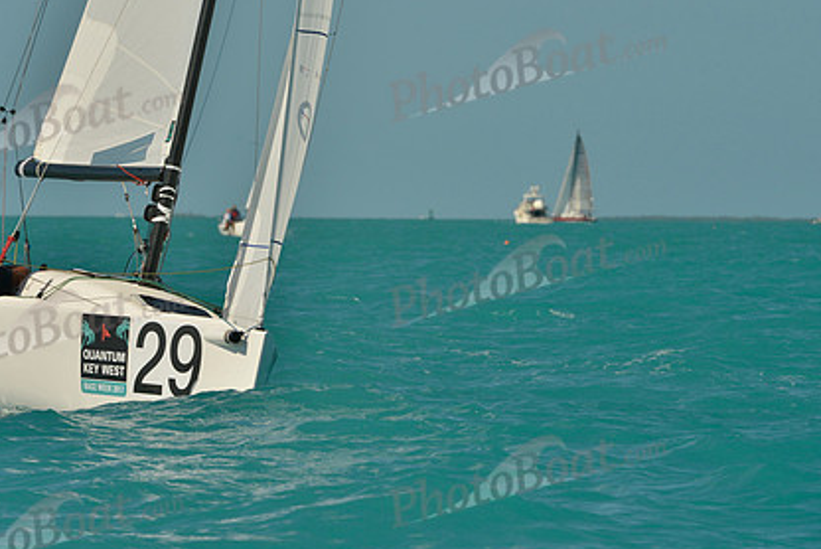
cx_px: 288
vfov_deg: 3.2
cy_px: 200
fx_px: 9859
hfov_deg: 4.8
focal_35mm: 432
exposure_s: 1/1250
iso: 280
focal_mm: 310
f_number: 11
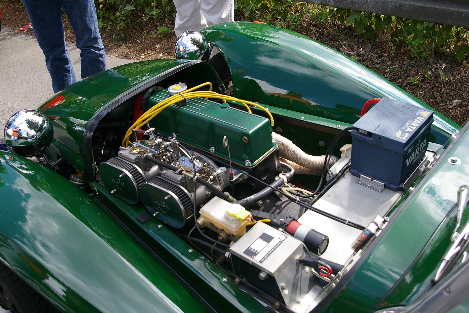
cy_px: 153
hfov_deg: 51.9
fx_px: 482
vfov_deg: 35.9
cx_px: 233
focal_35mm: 37
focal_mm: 24
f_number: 6.7
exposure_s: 1/180
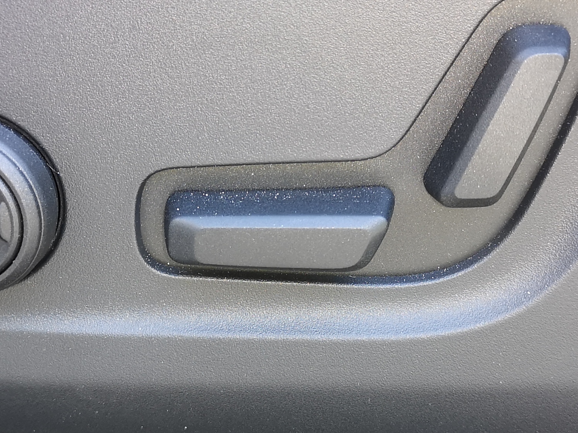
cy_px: 208
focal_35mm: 66
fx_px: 1102
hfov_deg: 29.4
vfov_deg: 22.3
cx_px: 284
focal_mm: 3.95
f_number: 1.8
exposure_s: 1/100
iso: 125
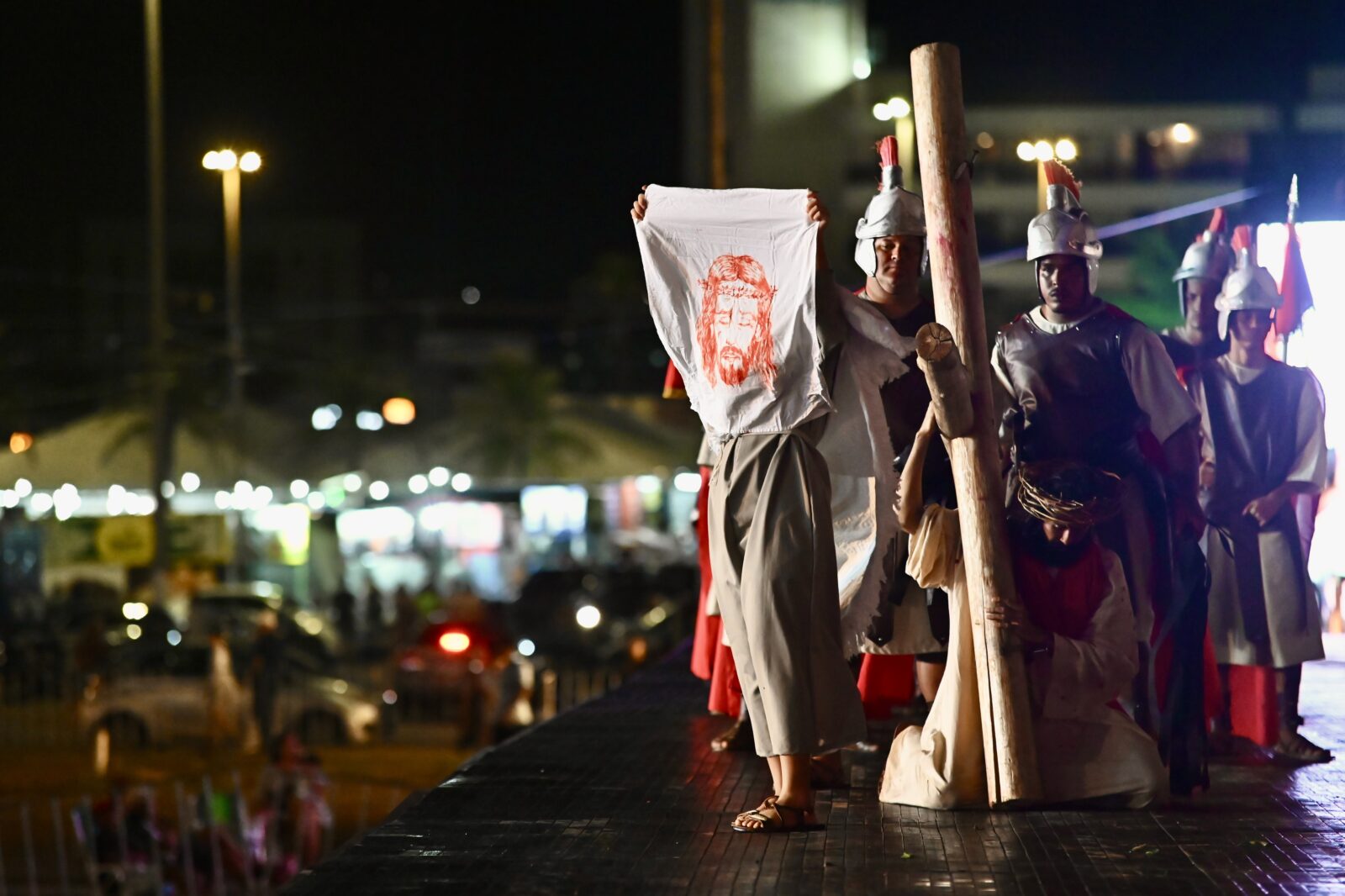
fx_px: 7470
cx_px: 672
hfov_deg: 10.3
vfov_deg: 6.9
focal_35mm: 200
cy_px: 448
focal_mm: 200
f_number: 4
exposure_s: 1/320
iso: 8000
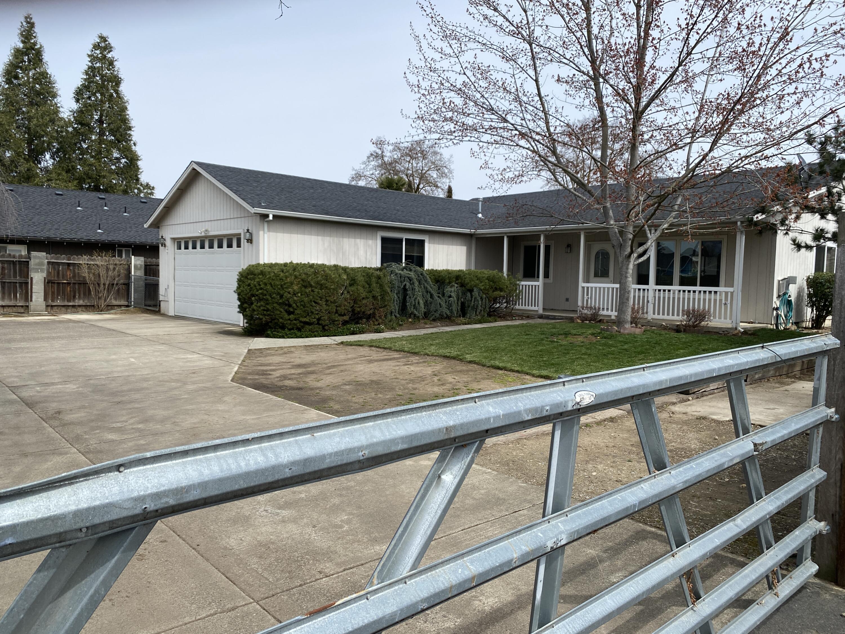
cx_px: 422
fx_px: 635
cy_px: 317
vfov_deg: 53.1
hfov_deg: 67.3
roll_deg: -1.2
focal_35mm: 26
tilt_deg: -5.1
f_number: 1.8
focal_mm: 4.25
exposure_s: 1/2967
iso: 32
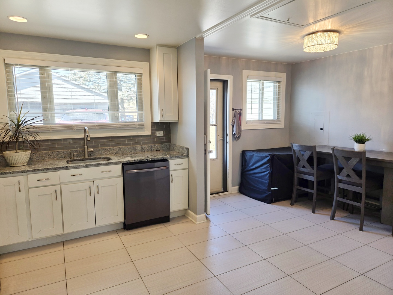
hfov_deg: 73.9
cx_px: 196
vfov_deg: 58.9
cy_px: 148
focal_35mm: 23
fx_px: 261
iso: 40
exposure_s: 1/120
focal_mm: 5.4
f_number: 1.8
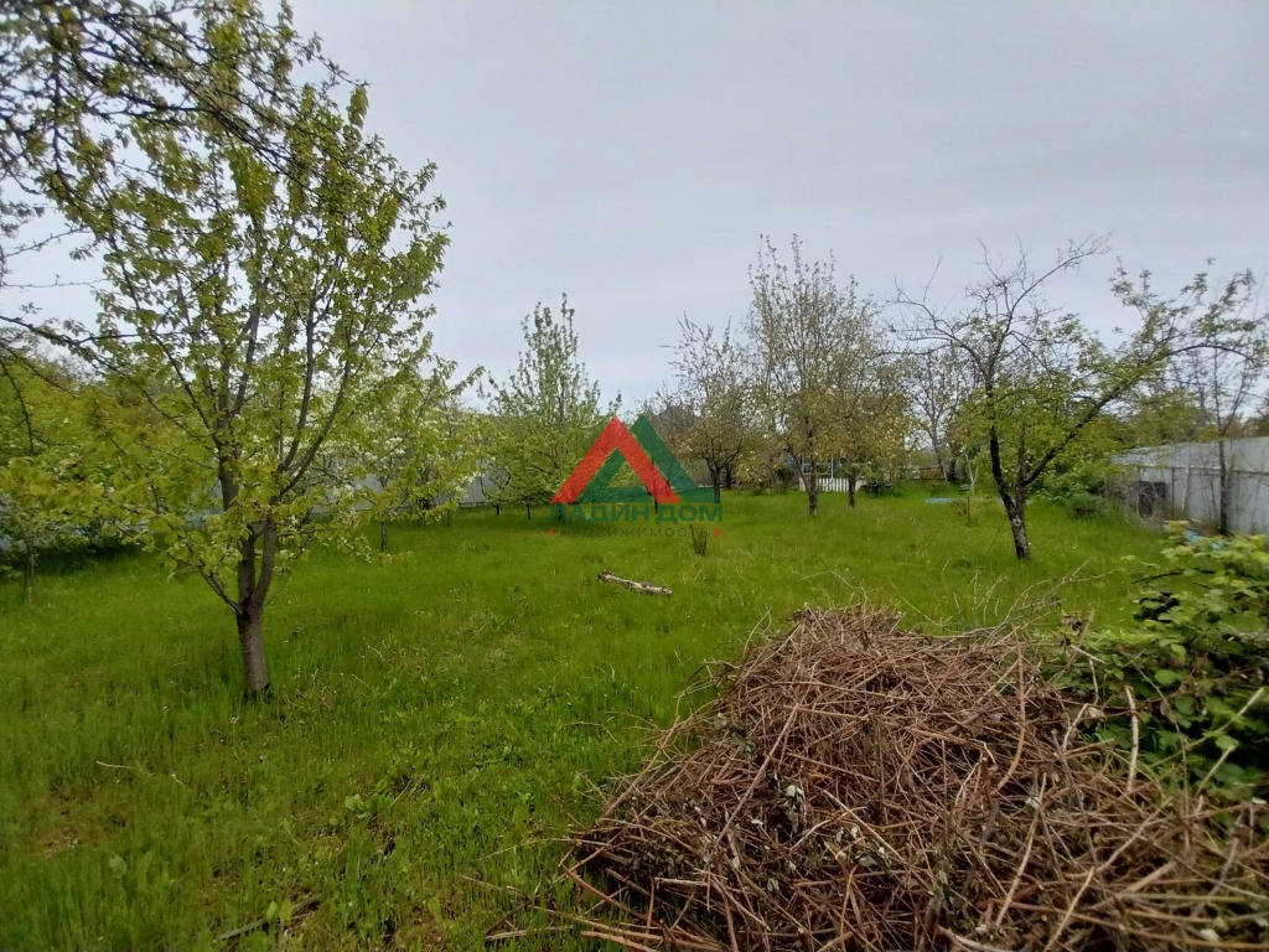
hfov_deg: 106.2
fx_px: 477
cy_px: 476
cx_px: 634
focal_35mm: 13
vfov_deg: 89.9
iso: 64
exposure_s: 1/1026
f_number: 2.2
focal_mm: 1.3
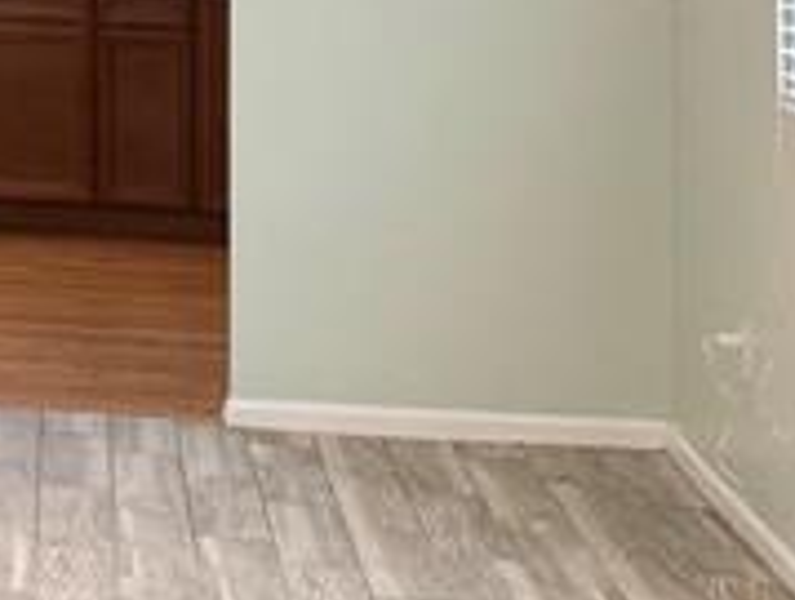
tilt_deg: +0.2
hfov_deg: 12.3
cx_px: -897
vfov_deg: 10.4
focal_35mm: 137
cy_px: -382
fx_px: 3153
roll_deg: +0.3
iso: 125
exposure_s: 1/193
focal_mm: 6.76
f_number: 1.78
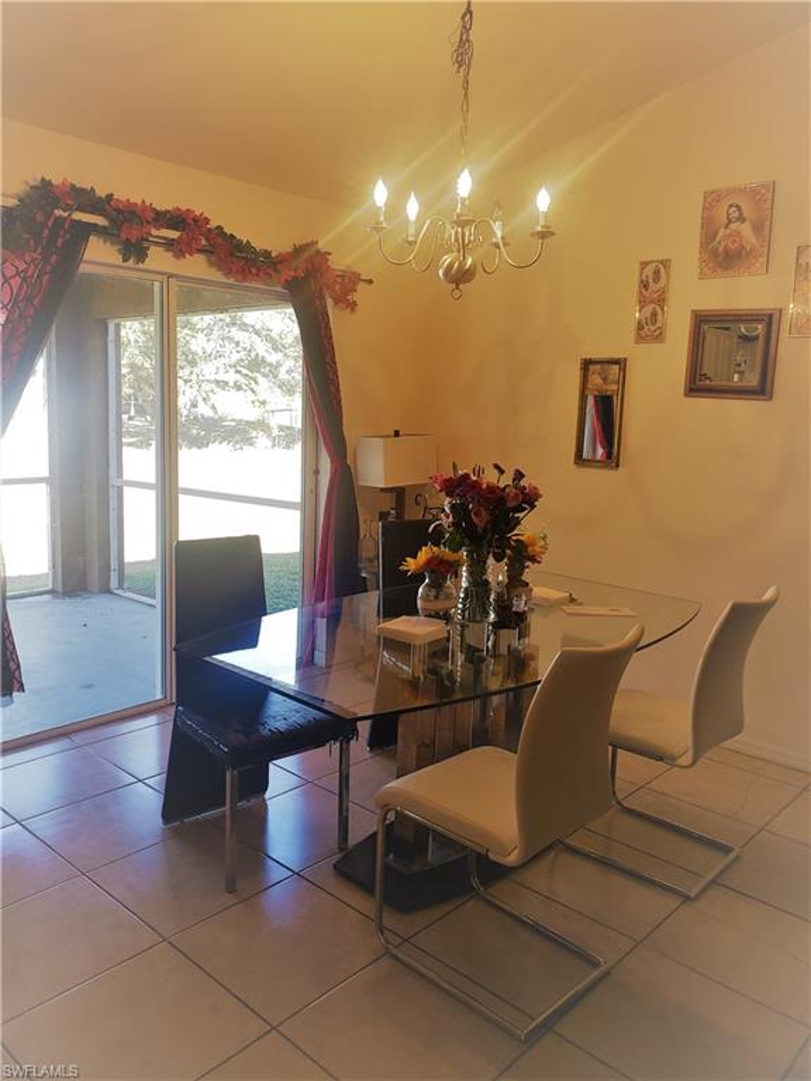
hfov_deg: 53.1
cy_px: 540
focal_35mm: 26
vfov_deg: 67.3
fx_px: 812
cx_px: 406
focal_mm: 4.3
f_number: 2.4
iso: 160
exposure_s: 1/60
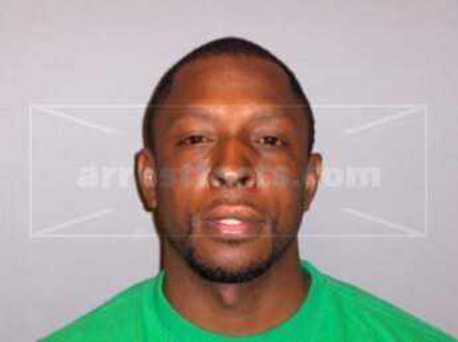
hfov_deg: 35.6
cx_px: 229
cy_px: 171
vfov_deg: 27.0
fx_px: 714
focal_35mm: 54
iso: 50
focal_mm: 11.1
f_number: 3.4
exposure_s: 1/90
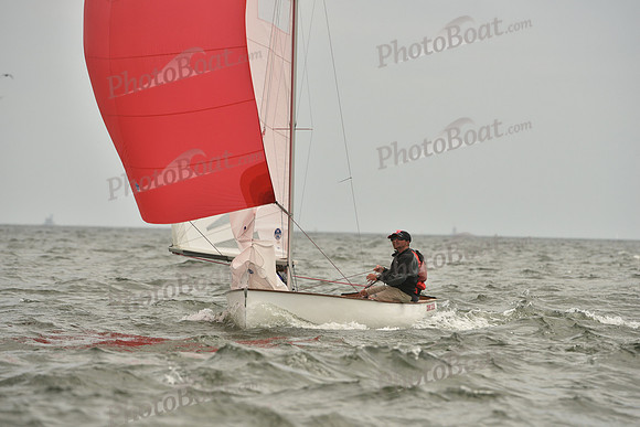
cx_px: 320
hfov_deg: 5.2
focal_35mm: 400
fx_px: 7112
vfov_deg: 3.4
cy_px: 214
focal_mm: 400
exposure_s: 1/1250
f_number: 8
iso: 320
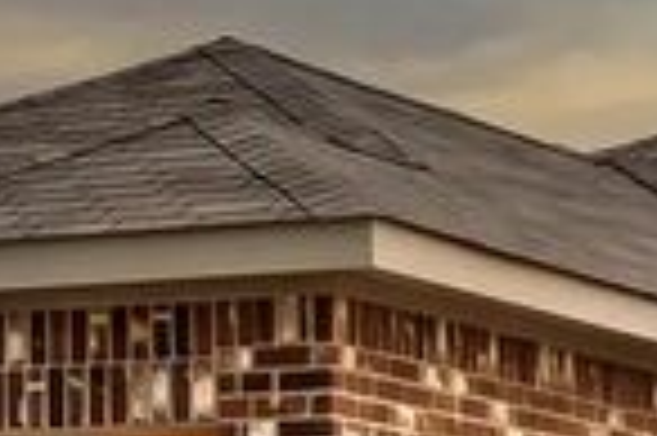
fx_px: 4229
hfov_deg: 8.8
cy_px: 838
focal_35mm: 232
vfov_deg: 5.8
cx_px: 702
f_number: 7.1
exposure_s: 1/250
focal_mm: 33
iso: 100
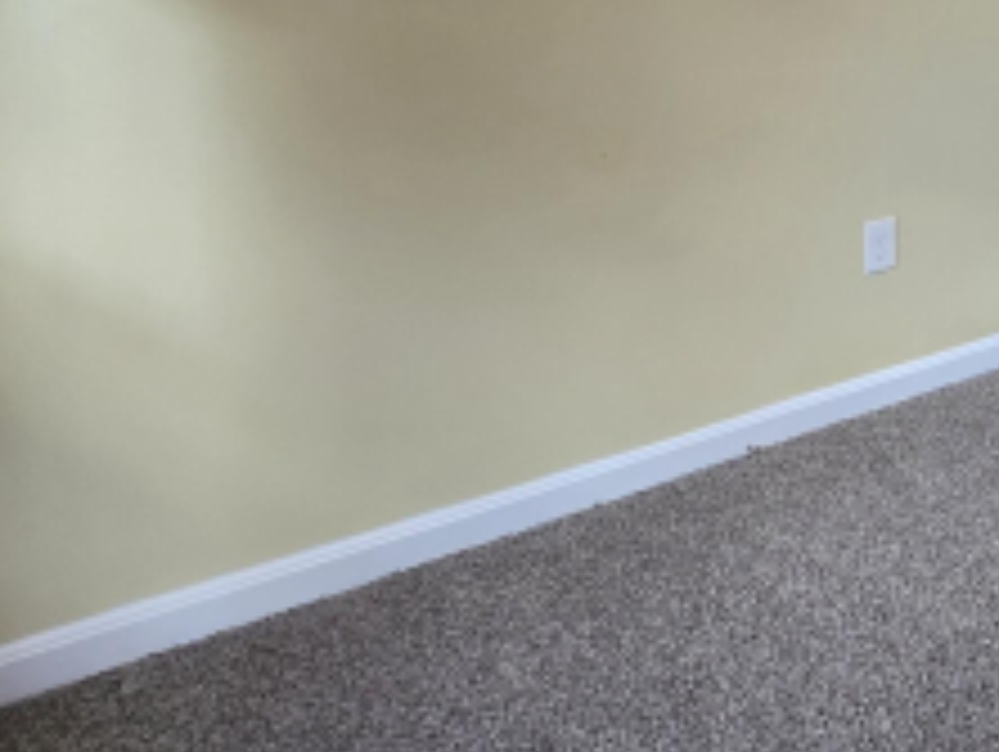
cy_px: 5
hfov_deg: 34.2
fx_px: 1127
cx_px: 1298
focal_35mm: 39
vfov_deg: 33.8
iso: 100
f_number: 2.2
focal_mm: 1.7
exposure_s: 1/60
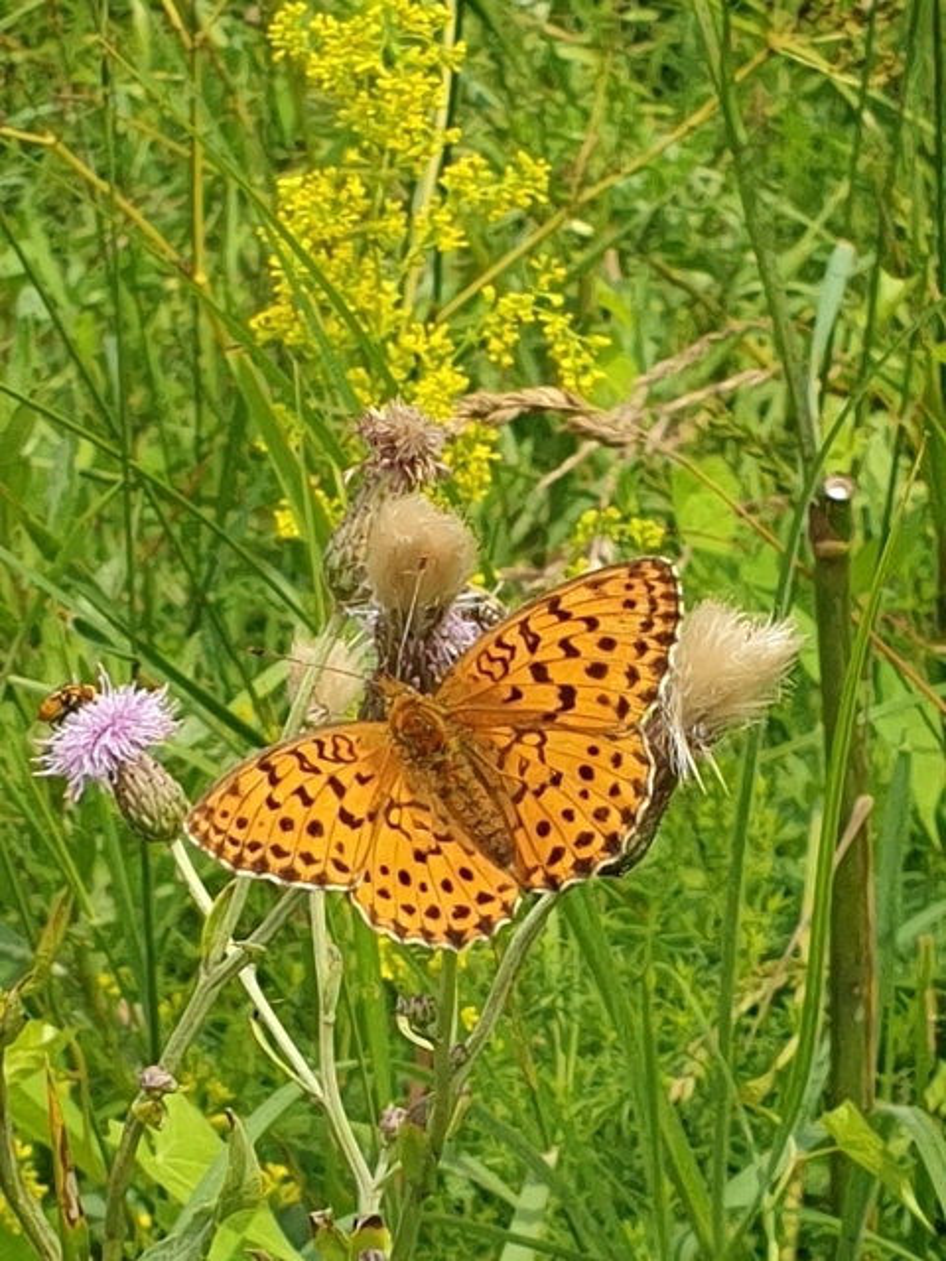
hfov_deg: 53.1
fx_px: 947
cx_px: 473
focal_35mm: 26
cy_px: 630
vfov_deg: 67.3
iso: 50
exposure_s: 1/942
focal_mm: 4.3
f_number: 2.4
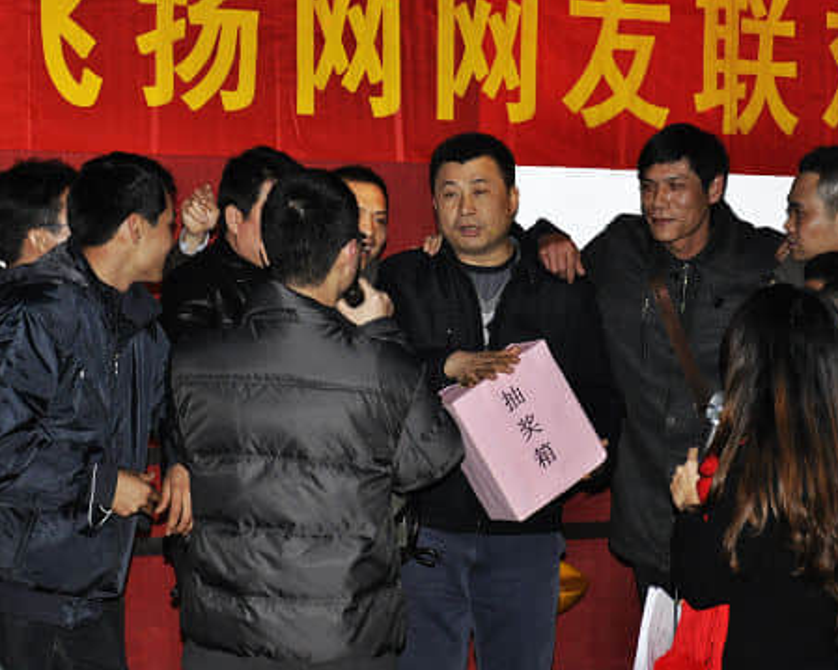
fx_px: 2703
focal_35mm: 109
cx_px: 424
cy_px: 357
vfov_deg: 14.1
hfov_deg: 17.6
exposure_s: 1/60
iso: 800
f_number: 5
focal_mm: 58
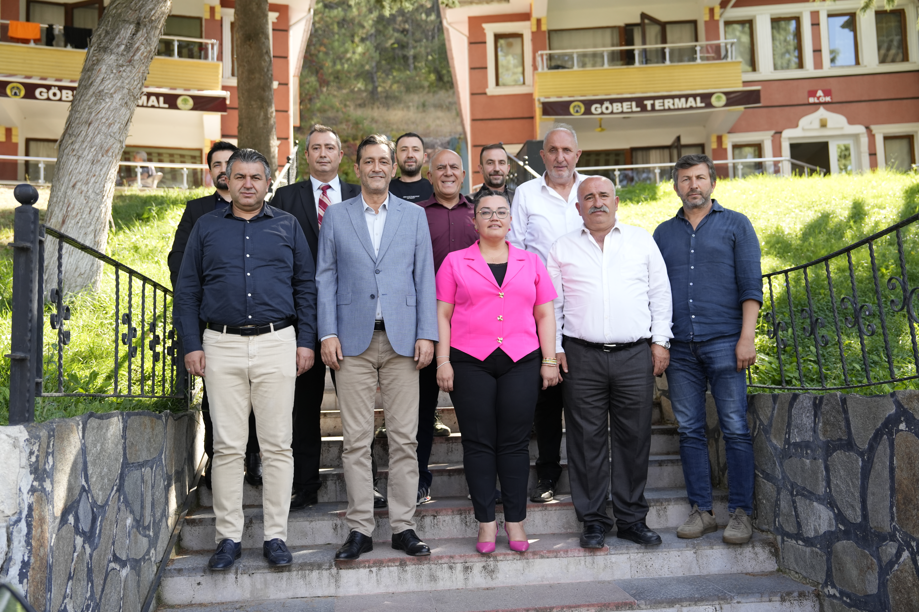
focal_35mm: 34
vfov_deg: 38.9
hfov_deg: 55.8
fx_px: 868
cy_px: 306
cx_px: 460
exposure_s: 1/1250
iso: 800
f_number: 3.2
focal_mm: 34
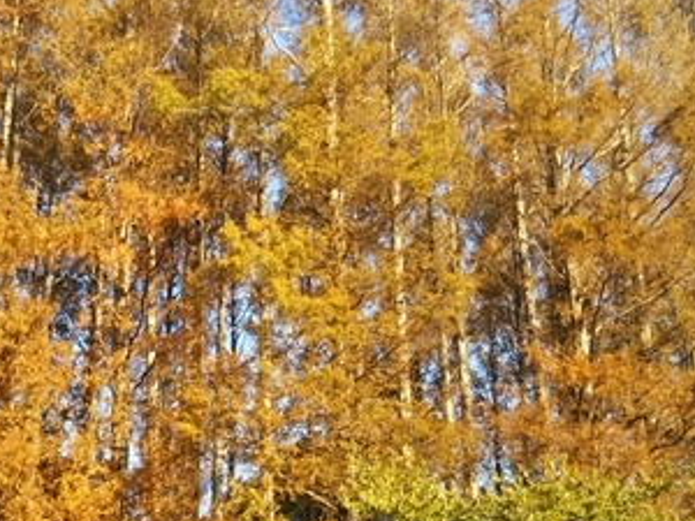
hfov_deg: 24.4
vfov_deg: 18.4
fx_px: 1606
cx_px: 264
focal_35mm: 80
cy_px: 282
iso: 25
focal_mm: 4
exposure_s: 1/361
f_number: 2.2
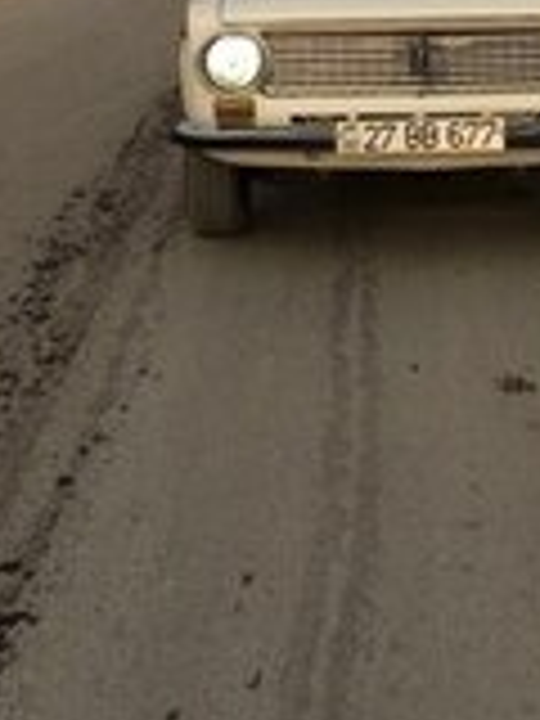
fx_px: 1872
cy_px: -288
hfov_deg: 16.3
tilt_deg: +0.8
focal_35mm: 90
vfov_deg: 19.6
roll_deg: -0.3
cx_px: 428
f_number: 2.2
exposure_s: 1/604
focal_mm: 4.15
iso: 32
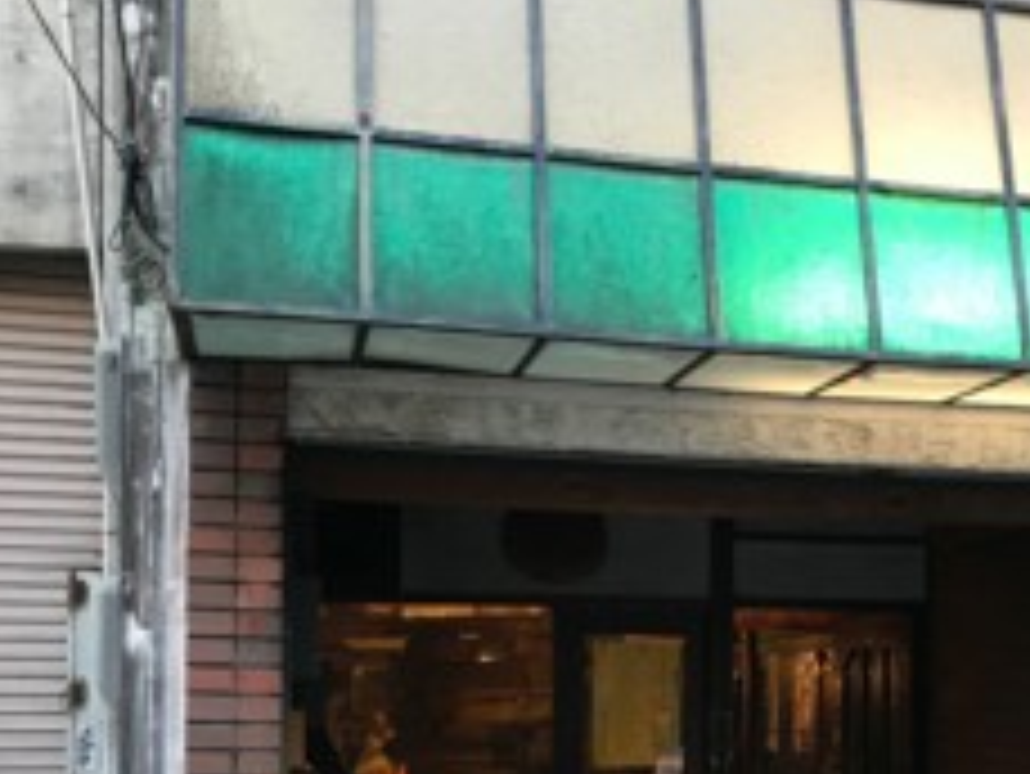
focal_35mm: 55
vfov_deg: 25.6
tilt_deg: +0.1
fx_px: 1637
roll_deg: -0.3
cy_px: 716
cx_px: 774
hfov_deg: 34.2
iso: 40
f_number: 1.8
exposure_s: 1/24
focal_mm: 3.99
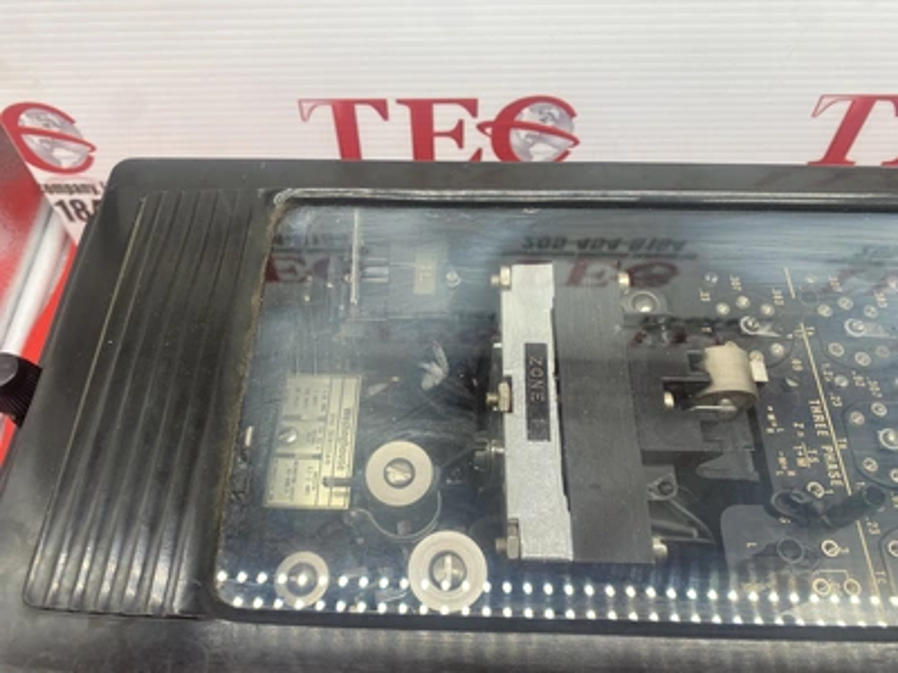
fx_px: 674
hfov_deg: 67.3
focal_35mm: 26
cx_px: 449
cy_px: 336
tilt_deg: -60.8
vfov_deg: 53.1
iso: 50
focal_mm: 4.25
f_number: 1.8
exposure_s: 1/122
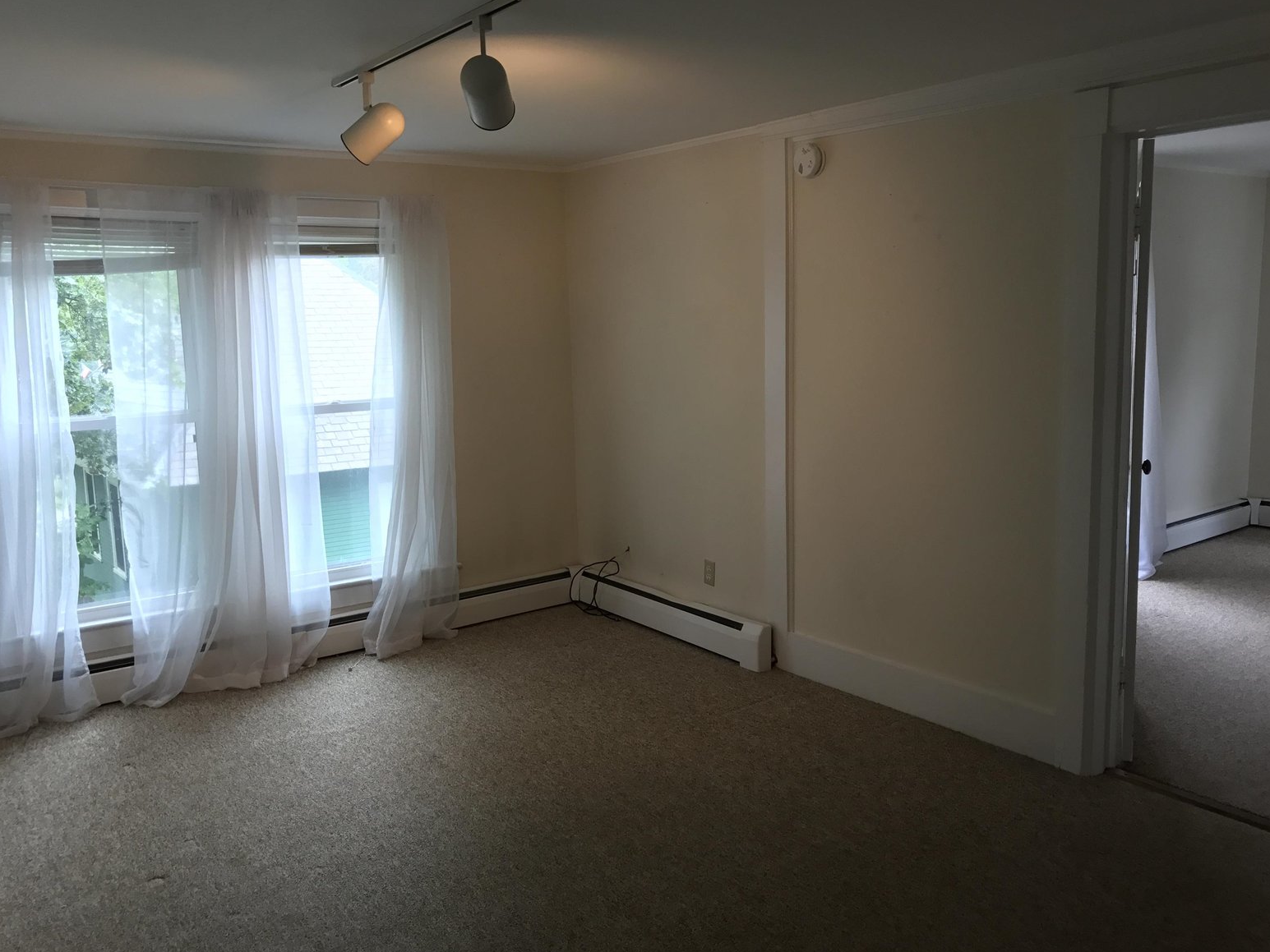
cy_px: 476
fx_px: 1064
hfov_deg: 61.7
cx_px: 630
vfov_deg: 48.2
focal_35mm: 29
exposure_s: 1/30
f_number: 1.8
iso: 64
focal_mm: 3.99
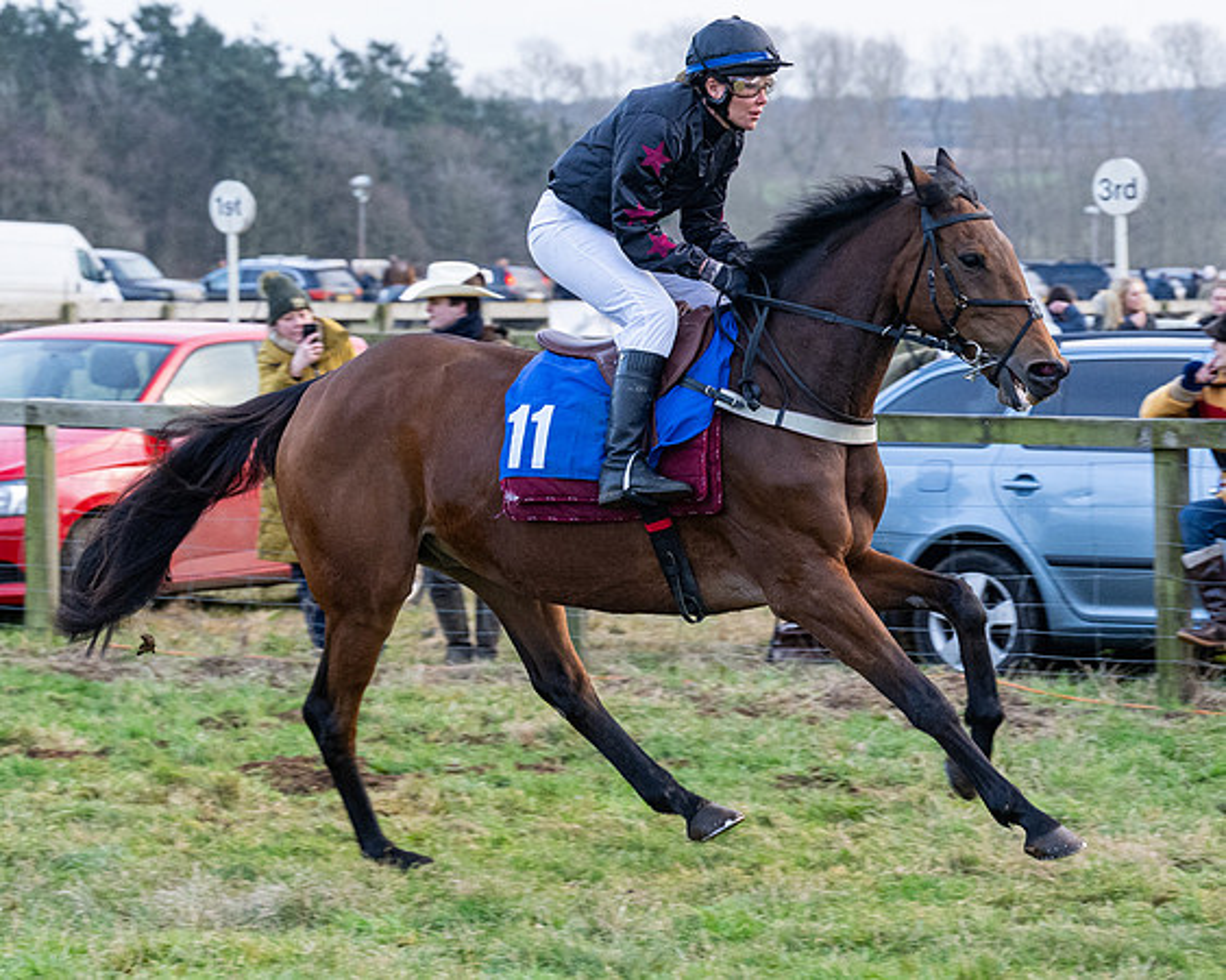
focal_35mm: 135
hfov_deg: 14.2
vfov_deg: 11.4
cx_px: 792
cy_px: 545
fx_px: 4908
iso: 1250
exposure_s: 1/500
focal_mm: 70
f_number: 4
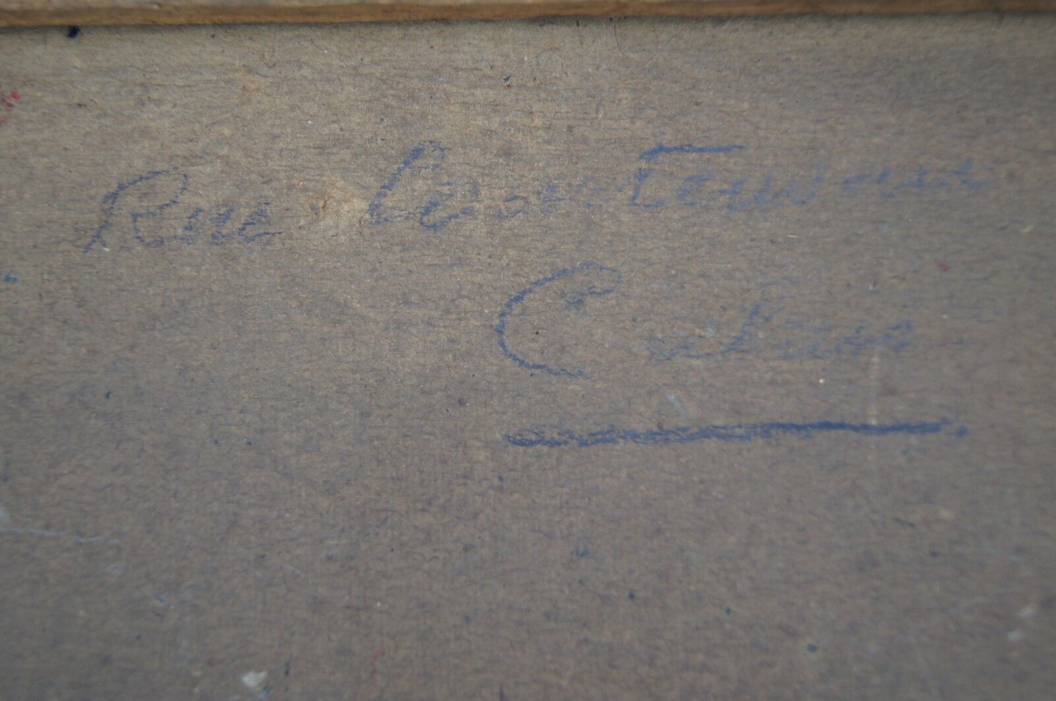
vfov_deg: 25.7
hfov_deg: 37.9
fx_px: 1538
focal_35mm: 52
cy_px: 350
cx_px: 528
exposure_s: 1/160
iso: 640
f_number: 5
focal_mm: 35
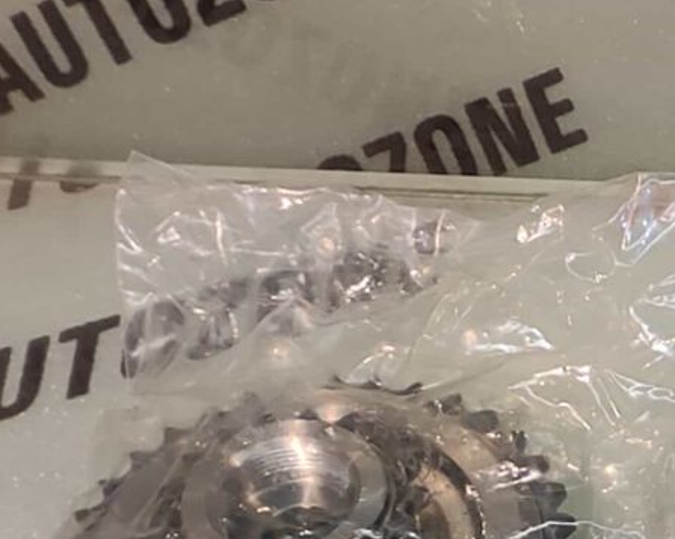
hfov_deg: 16.2
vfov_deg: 15.0
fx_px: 1897
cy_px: 817
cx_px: 1305
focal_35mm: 95
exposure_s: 1/50
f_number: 1.79
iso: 125
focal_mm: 4.74
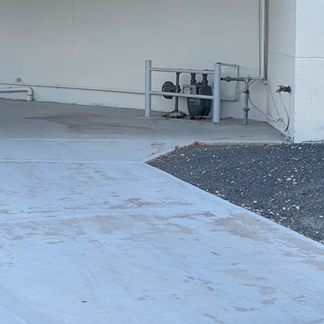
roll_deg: -0.3
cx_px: -52
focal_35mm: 112
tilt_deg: -4.1
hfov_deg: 15.1
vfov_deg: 15.5
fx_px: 1186
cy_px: 94
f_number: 2
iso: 20
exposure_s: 1/169
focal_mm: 6
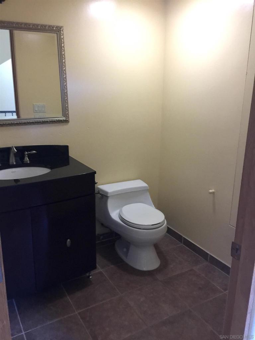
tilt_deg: -15.9
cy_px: 170
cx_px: 128
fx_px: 285
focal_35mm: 29
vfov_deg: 61.7
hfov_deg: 48.2
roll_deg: -0.7
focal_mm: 4.15
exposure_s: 1/8
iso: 125
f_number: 2.2
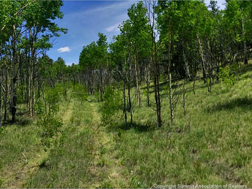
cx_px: 126
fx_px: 211
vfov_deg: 48.2
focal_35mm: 29
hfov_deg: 61.7
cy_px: 94
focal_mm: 4.15
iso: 32
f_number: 2.2
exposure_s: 1/4405
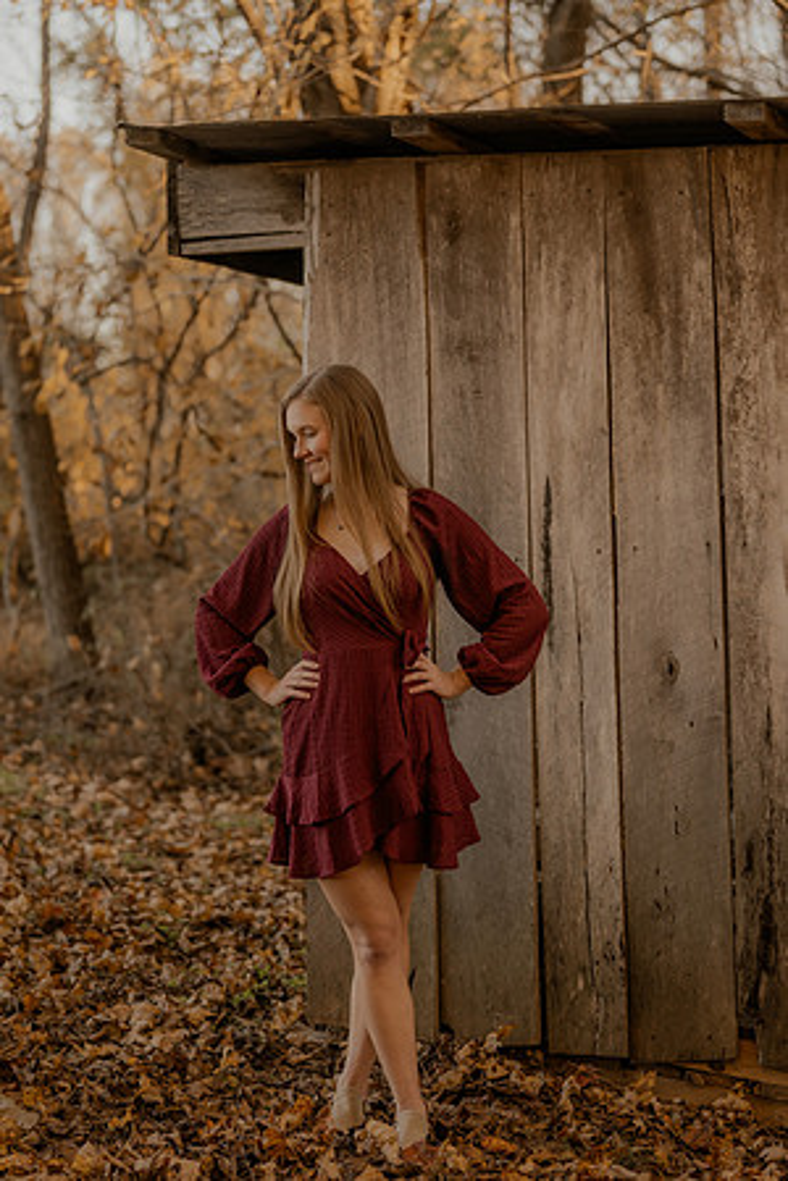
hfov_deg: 18.2
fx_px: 2462
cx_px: 394
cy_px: 590
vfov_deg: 27.0
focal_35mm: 75
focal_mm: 50
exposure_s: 1/400
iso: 250
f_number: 1.8
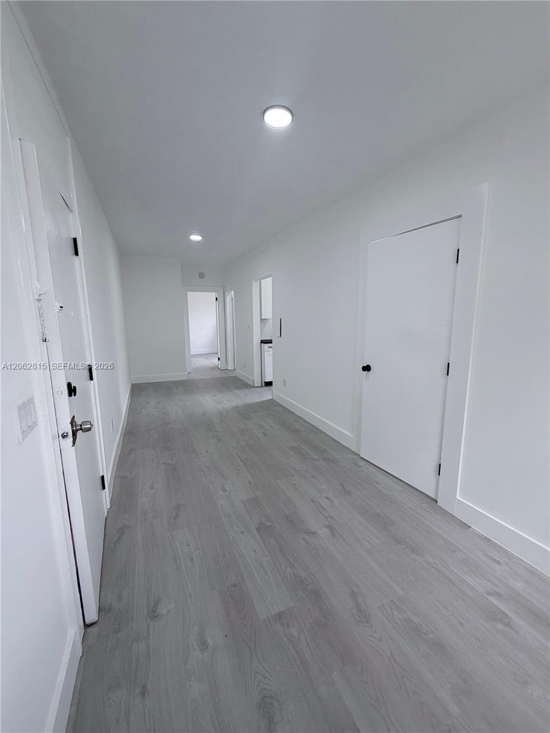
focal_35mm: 14
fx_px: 297
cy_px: 366
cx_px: 275
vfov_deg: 102.1
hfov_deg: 85.7
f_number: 2.2
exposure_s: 1/120
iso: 200
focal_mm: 2.22
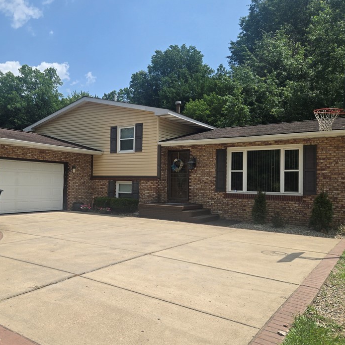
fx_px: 338
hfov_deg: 53.1
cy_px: 179
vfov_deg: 54.0
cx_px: 117
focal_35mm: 30
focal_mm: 5.4
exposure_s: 1/2921
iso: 32
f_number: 1.8
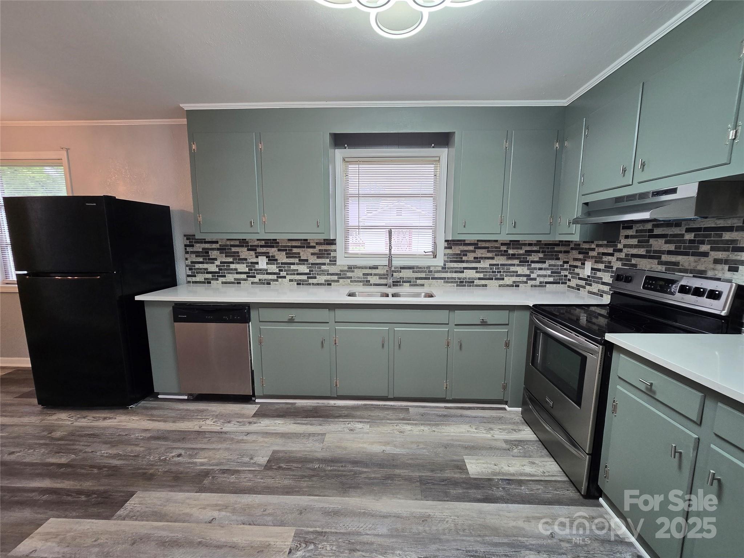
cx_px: 372
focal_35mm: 13
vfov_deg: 89.9
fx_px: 279
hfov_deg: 106.2
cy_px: 279
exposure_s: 1/52.8
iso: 160
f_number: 2.2
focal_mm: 2.2
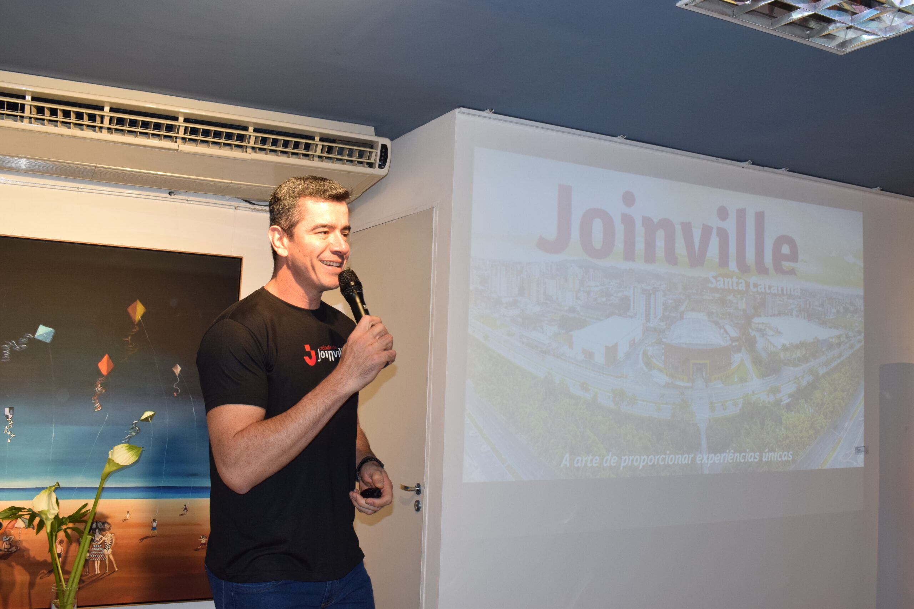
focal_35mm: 36
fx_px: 914
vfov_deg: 36.9
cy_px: 304
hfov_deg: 53.1
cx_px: 457
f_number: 9
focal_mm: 24
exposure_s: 1/50
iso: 640
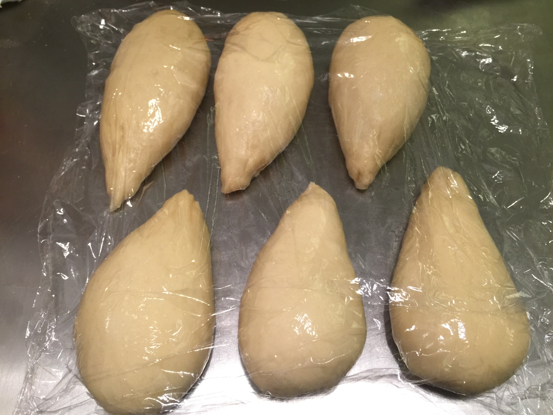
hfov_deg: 61.7
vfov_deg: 48.2
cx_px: 276
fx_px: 463
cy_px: 208
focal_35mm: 29
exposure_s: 1/17
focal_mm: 4.15
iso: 100
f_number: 2.2
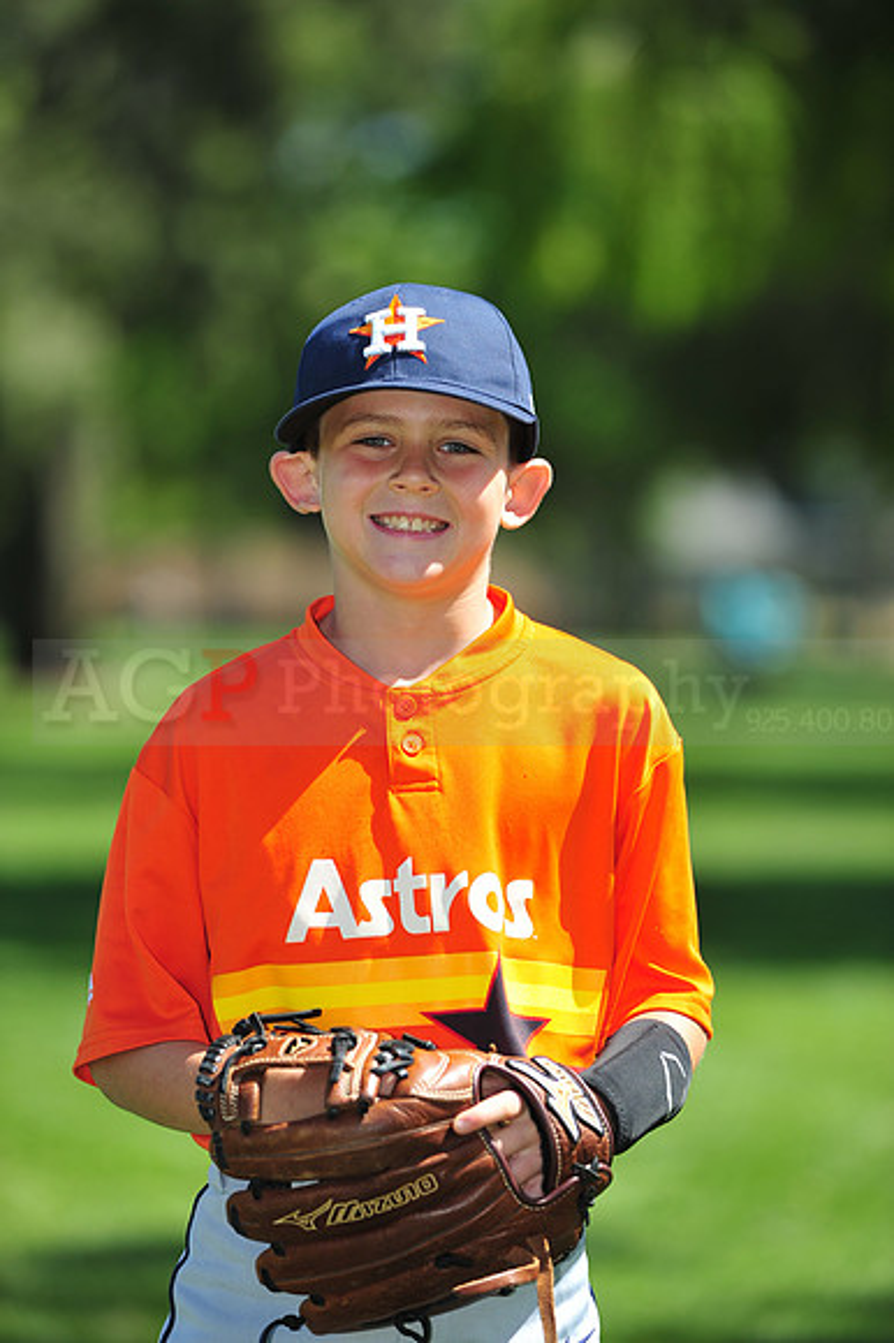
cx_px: 447
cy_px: 672
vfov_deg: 10.3
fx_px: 7458
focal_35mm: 200
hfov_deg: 6.9
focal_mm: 200
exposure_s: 1/1000
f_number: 4.5
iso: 200
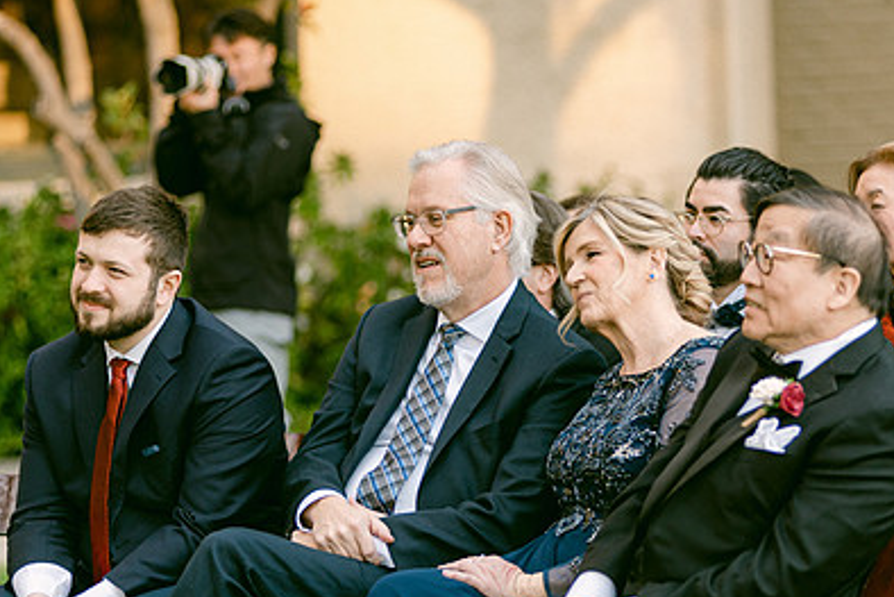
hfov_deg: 10.3
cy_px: 409
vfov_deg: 6.9
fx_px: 4968
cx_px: 549
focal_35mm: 200
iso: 500
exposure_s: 1/125
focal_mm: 135
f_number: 2.8
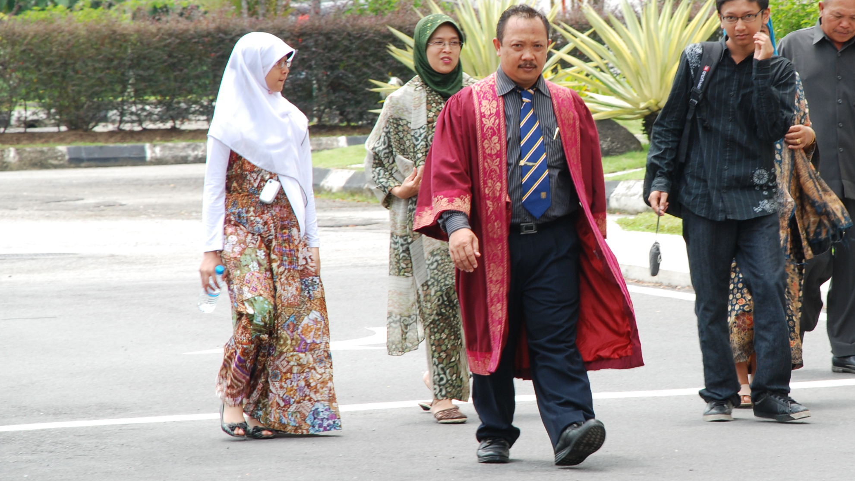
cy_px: 171
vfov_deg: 3.9
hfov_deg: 6.9
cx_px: 608
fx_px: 7045
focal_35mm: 311
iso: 200
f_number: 9
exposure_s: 1/100
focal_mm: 135
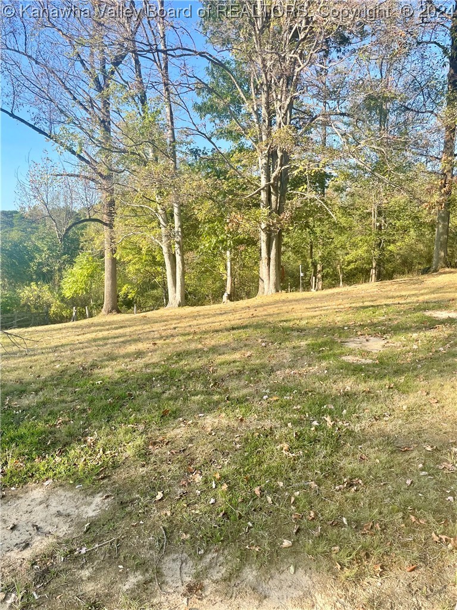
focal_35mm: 26
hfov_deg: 53.1
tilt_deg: -7.7
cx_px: 228
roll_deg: +0.8
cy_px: 305
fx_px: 458
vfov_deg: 67.3
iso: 32
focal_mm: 4.2
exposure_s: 1/807
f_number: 1.6
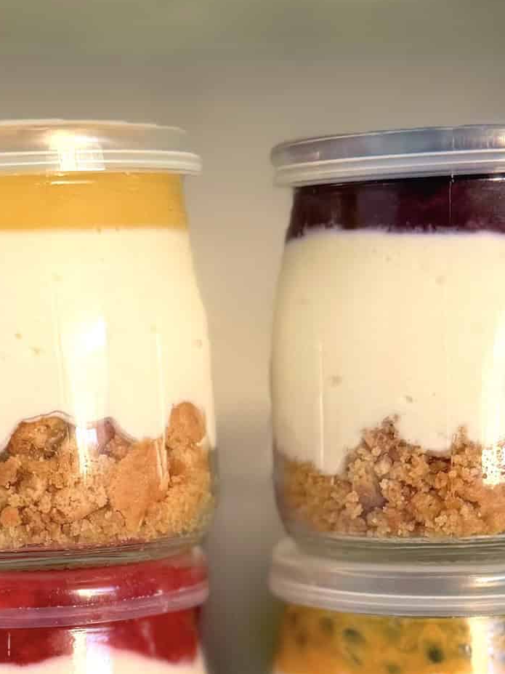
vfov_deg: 34.3
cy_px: 601
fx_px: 1031
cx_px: 237
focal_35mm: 53
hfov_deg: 27.5
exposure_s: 1/119
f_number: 1.8
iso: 200
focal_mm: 6.8
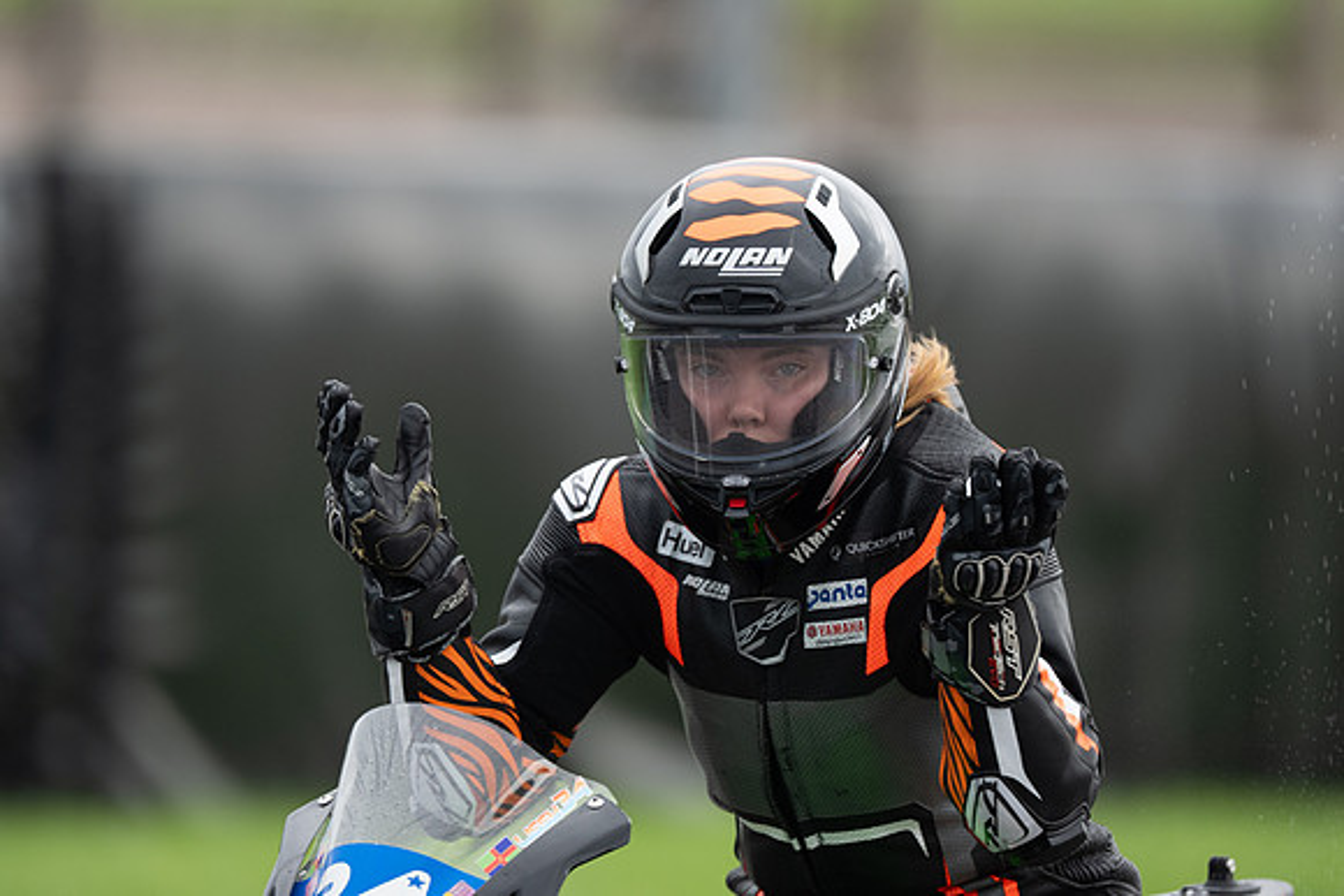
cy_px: 448
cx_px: 672
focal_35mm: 900
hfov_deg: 2.3
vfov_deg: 1.5
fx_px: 33606
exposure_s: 1/640
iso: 200
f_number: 4
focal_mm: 600
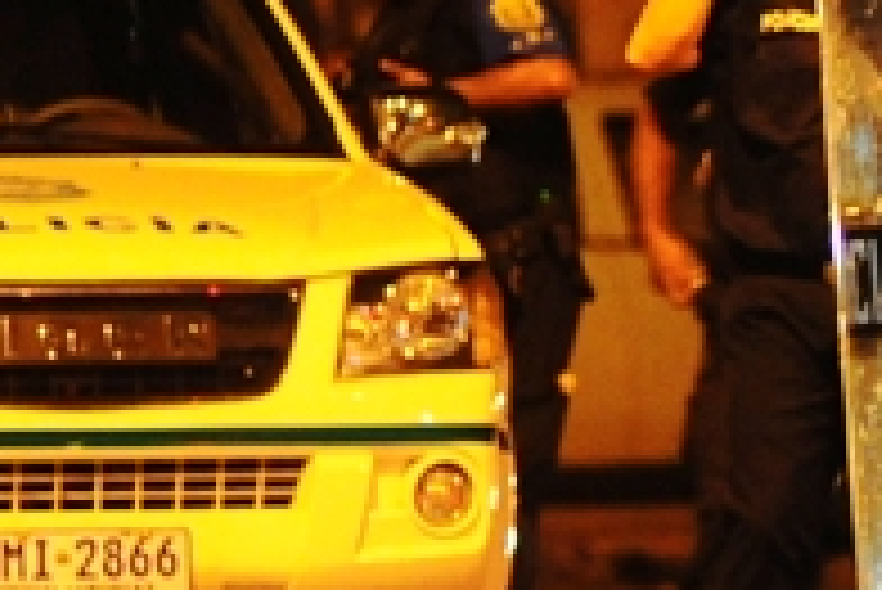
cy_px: 133
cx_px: 1521
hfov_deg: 2.1
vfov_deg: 1.4
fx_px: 23708
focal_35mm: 967
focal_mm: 185
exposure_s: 1/25
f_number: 4.5
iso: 3200
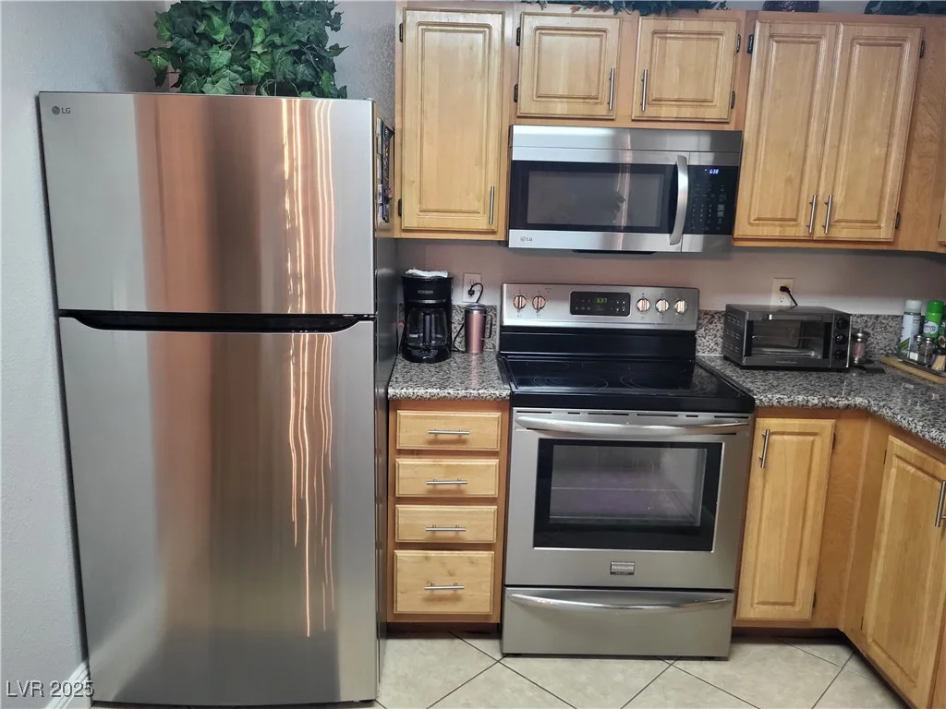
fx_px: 711
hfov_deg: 67.3
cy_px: 354
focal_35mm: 26
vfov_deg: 53.1
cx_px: 473
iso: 250
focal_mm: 5.4
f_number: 1.8
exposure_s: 1/60
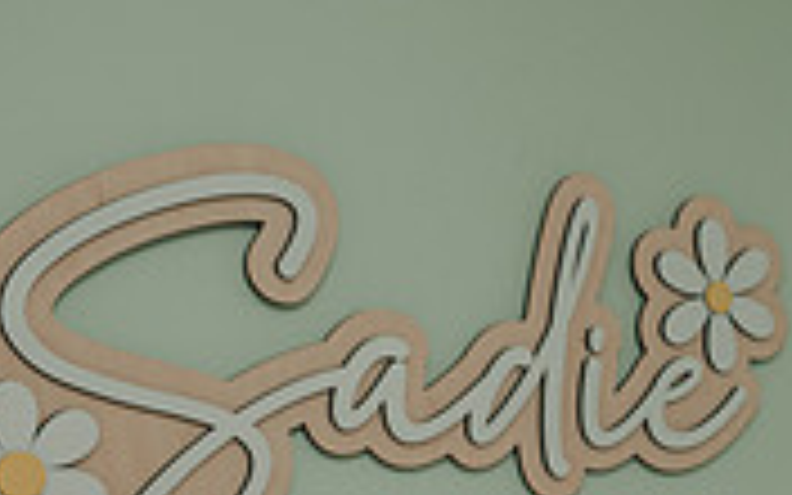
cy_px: 585
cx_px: 1198
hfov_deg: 20.0
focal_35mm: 89
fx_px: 1921
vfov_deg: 14.3
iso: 500
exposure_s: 1/200
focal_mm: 24
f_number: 4
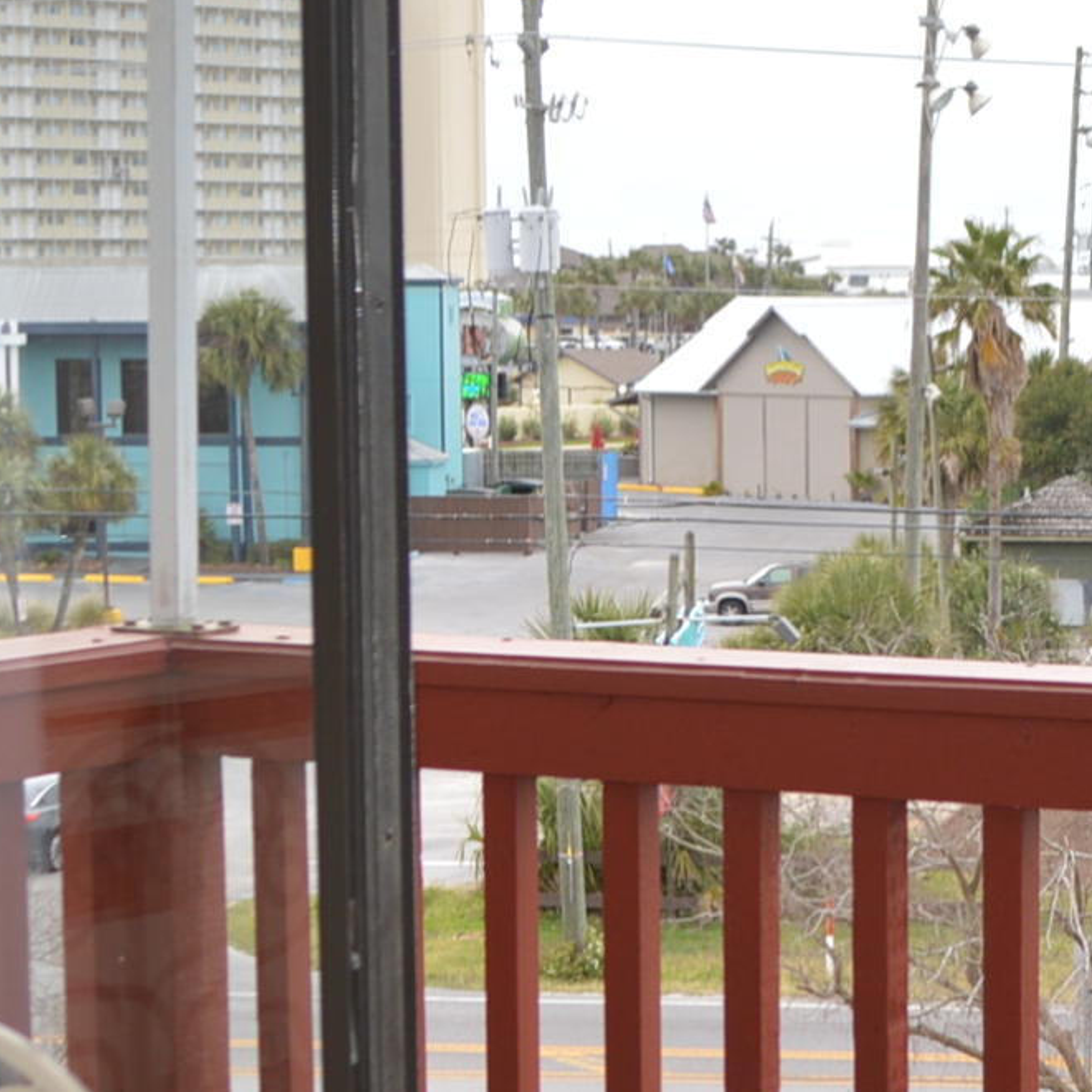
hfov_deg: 16.4
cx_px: 1092
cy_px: 648
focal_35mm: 104
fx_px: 3712
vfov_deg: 16.7
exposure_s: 1/160
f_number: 4
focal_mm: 18
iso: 100
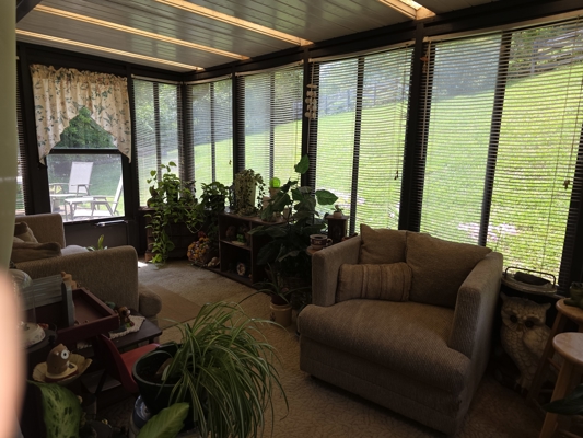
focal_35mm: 23
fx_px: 387
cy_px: 219
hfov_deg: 73.9
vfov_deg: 58.9
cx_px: 292
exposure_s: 1/60
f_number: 1.7
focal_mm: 6.3
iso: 12
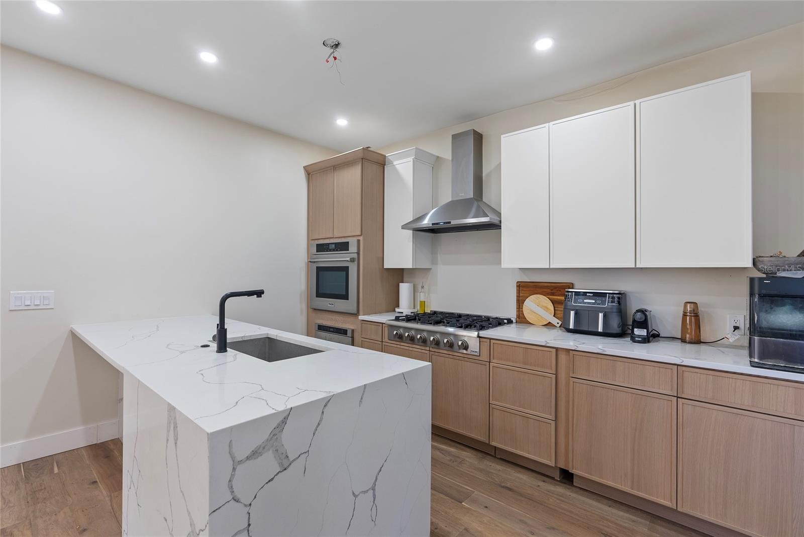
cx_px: 402
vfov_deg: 73.8
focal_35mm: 16
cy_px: 268
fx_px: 357
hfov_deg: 96.7
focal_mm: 16
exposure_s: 1/2.5
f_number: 8
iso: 400
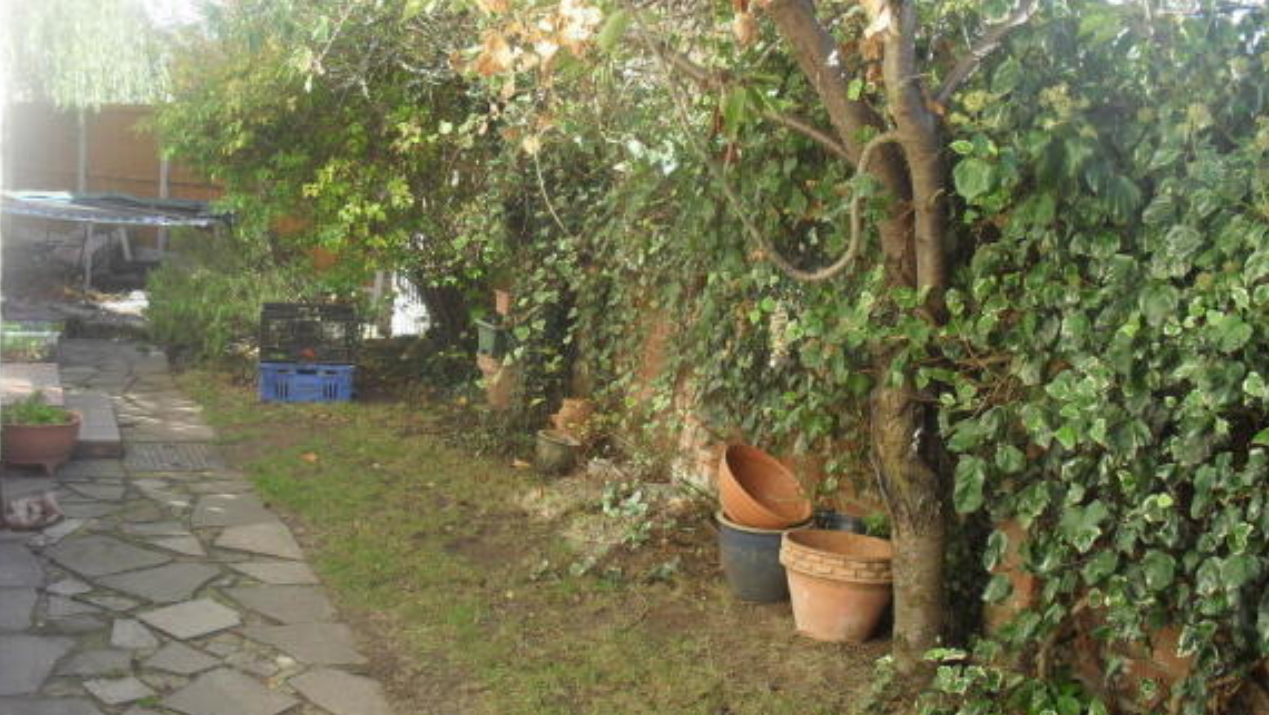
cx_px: 642
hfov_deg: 51.6
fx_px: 1313
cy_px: 362
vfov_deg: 30.5
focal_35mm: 39
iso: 100
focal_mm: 6.3
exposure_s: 1/180
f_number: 3.2
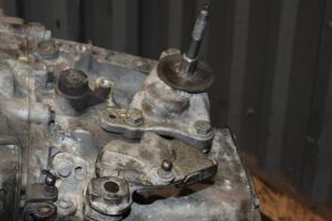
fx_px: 655
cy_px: 175
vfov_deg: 19.0
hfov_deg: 27.4
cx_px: 34
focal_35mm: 71
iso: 800
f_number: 5
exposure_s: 1/60
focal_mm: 24
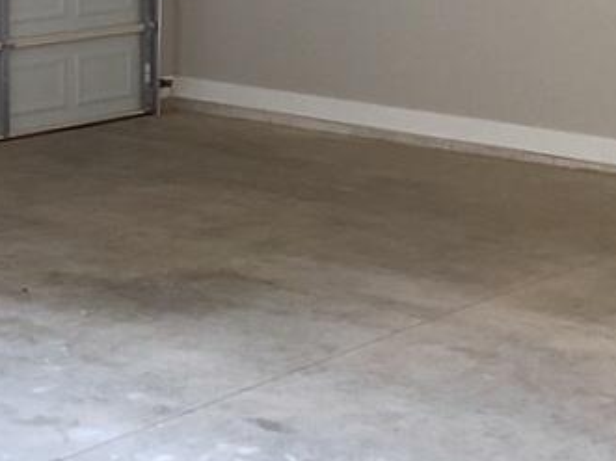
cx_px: 48
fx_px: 1708
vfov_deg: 14.9
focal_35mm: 96
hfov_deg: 20.0
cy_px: -89
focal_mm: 3.3
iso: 100
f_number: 2.4
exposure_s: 1/60
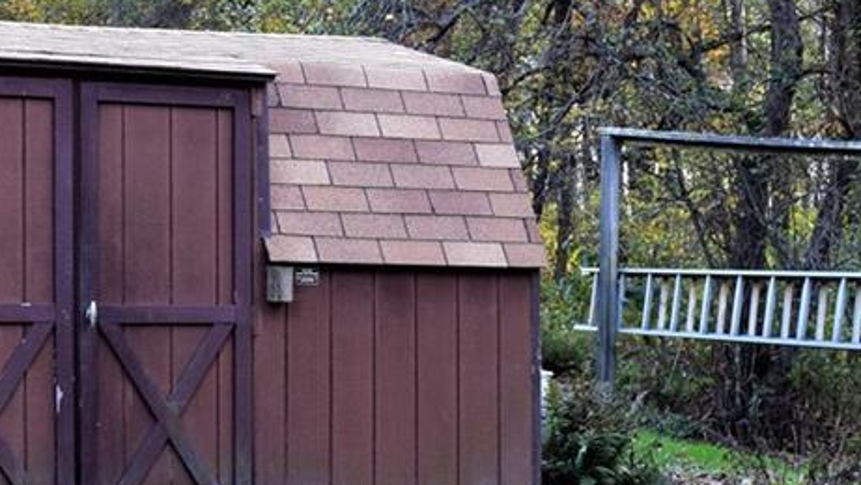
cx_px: 241
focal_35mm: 87
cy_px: 371
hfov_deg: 24.2
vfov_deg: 13.8
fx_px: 1991
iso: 400
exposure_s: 1/160
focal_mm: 25
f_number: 6.3
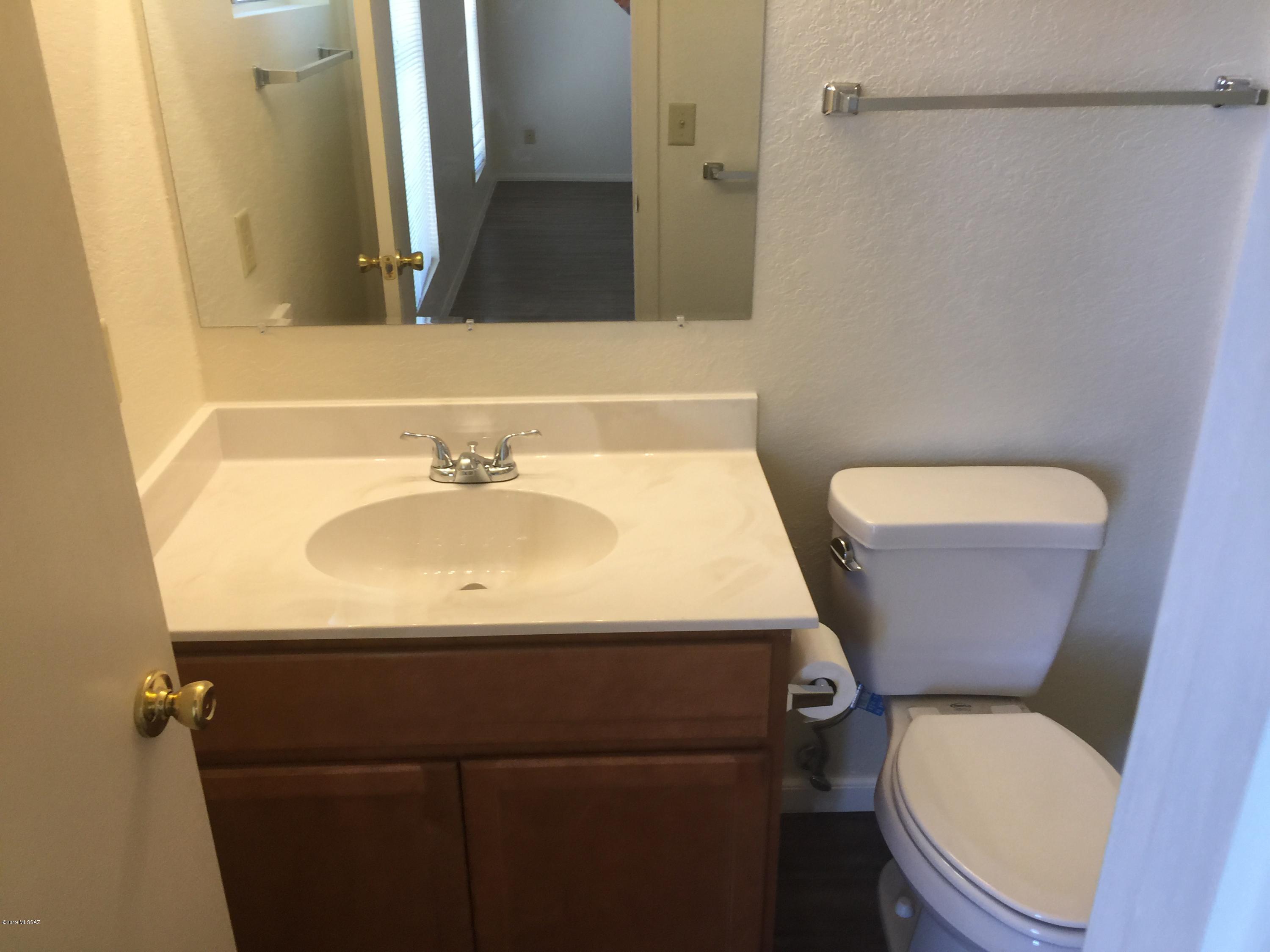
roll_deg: -1.7
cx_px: 635
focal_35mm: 29
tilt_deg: -25.9
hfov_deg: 61.7
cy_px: 476
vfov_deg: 48.2
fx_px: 1064
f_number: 2.2
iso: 32
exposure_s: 1/30
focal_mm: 4.15
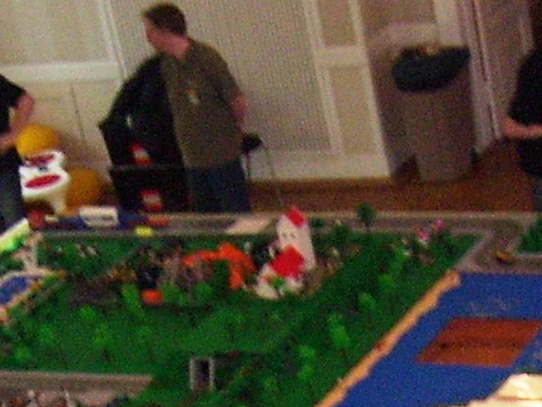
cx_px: 279
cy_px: 686
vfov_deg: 9.9
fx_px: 2255
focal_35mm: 144
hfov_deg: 13.7
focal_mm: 6
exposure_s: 1/60
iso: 200
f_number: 2.7
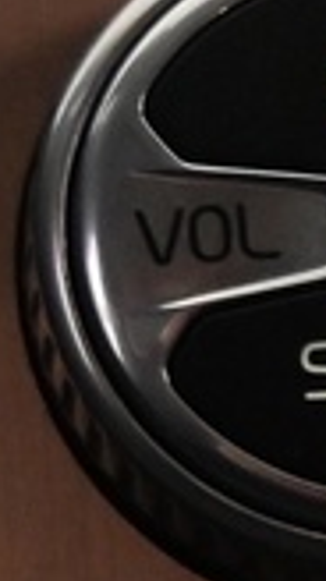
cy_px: 971
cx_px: 1719
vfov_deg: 6.5
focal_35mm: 325
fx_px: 5007
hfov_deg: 3.4
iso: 2200
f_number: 4
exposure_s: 1/30
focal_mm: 21
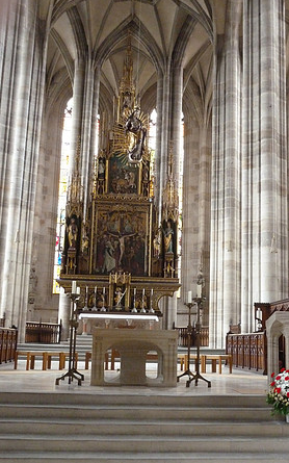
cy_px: 230
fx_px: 567
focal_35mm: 45
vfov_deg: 44.4
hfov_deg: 28.5
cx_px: 167
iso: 800
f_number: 3.7
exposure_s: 1/20
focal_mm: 6.9
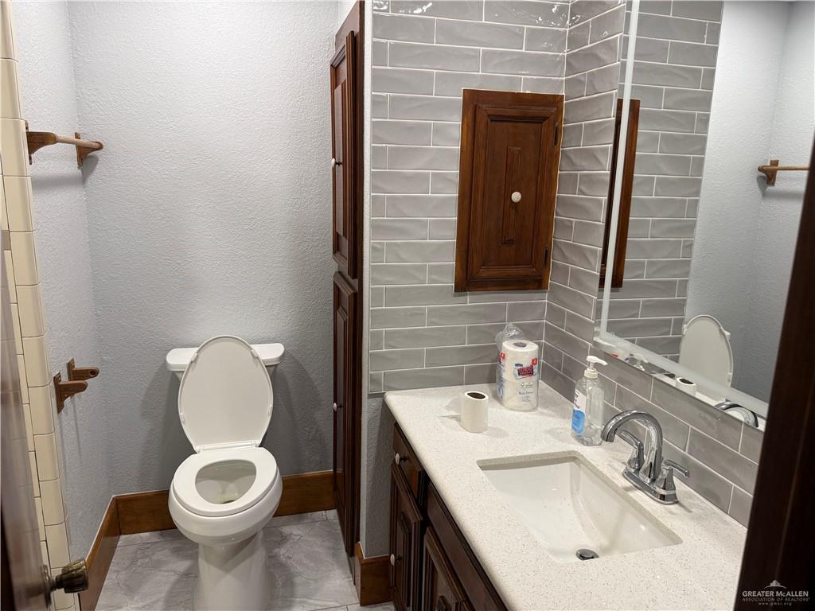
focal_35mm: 24
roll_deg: -1.4
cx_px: 408
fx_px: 565
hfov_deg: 71.6
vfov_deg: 56.8
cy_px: 306
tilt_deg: -11.1
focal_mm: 6.76
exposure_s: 1/120
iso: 160
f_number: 1.78
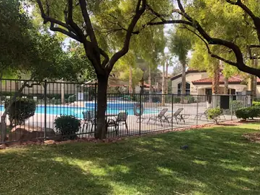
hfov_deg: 58.3
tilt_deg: -1.7
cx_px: 133
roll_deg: -1.1
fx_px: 233
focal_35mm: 31
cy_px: 104
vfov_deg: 45.4
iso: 20
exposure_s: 1/521
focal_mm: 4
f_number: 1.8
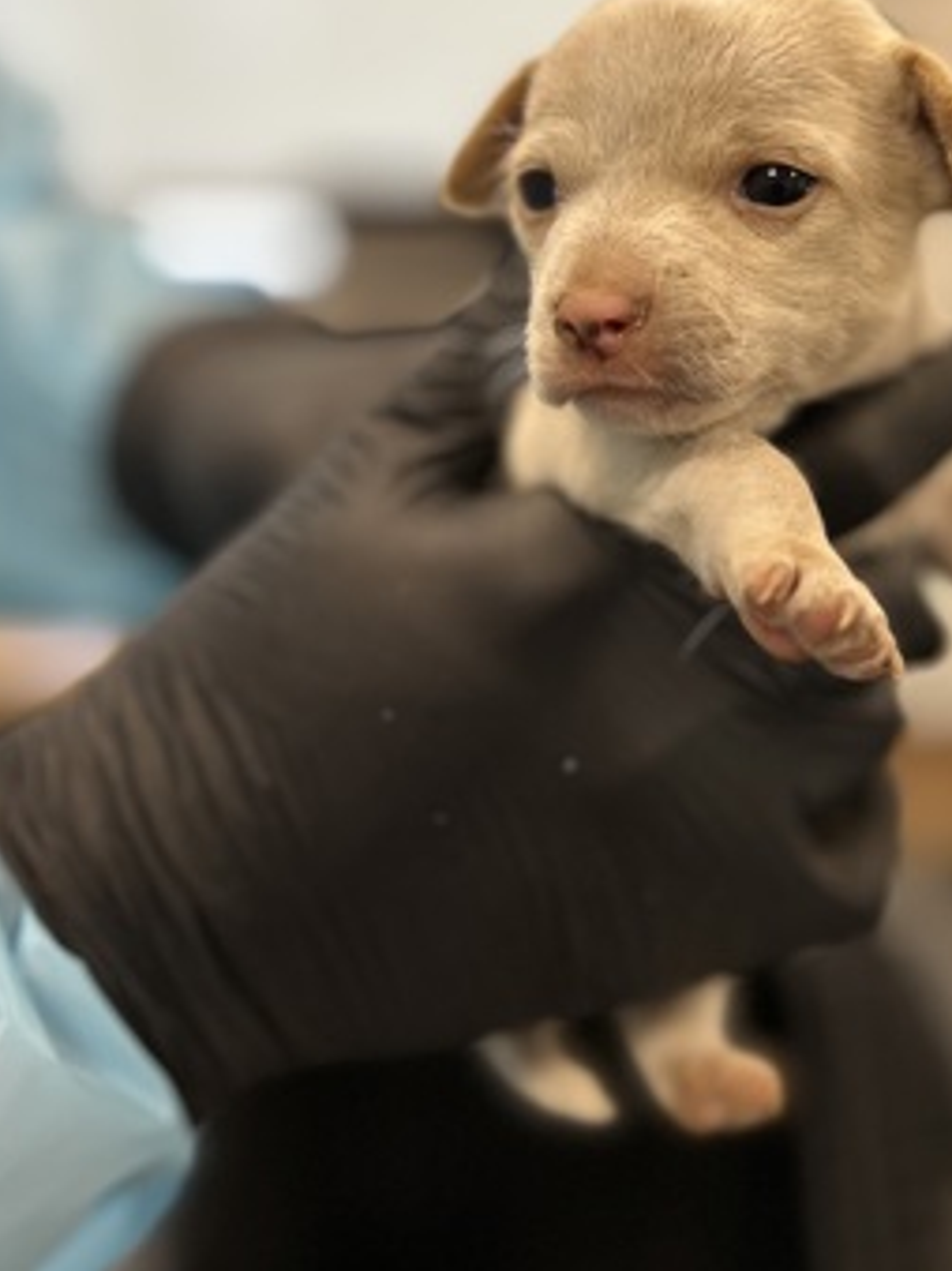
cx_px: 746
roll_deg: -2.9
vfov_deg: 43.1
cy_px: 405
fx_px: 1578
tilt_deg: -13.4
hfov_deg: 32.7
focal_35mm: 43
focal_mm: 5.7
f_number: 1.5
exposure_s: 1/100
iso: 80
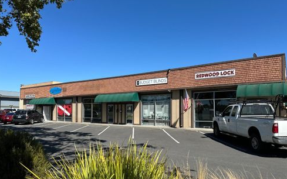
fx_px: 203
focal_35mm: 26
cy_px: 104
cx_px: 144
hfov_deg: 70.4
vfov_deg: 47.4
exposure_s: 1/3861
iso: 80
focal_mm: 6.86
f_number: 1.78
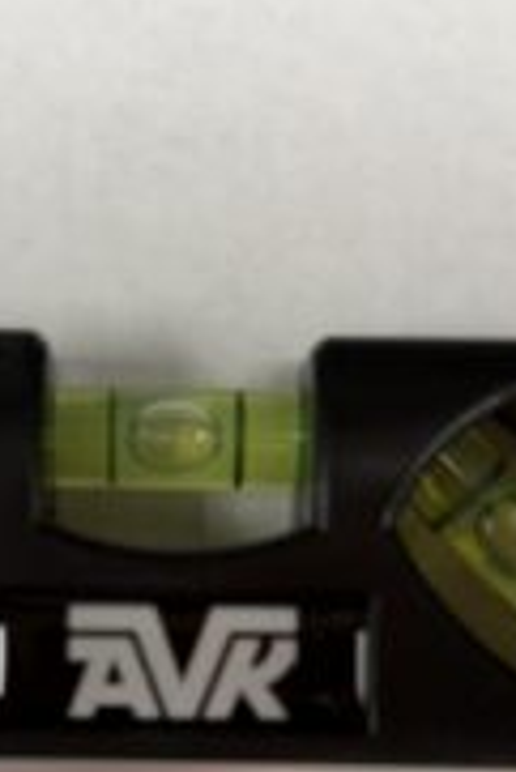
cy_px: 584
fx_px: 1330
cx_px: 162
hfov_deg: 21.8
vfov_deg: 31.7
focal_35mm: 62
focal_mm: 6.76
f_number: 1.78
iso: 125
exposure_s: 1/60
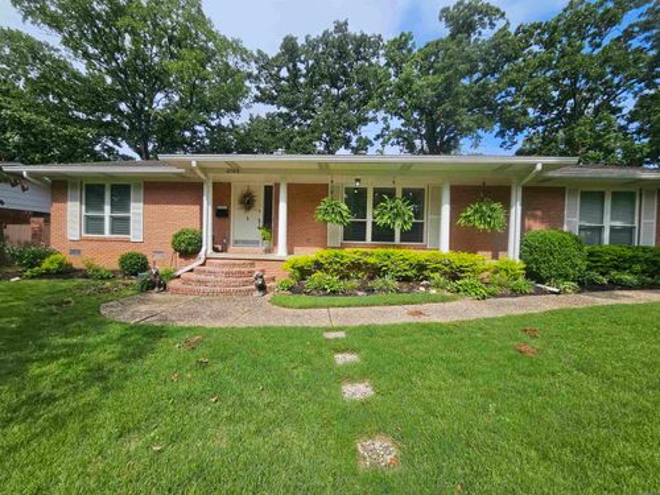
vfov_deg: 89.9
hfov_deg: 106.2
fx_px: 248
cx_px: 330
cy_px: 248
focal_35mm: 13
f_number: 2.2
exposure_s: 1/1925
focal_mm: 2.2
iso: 50
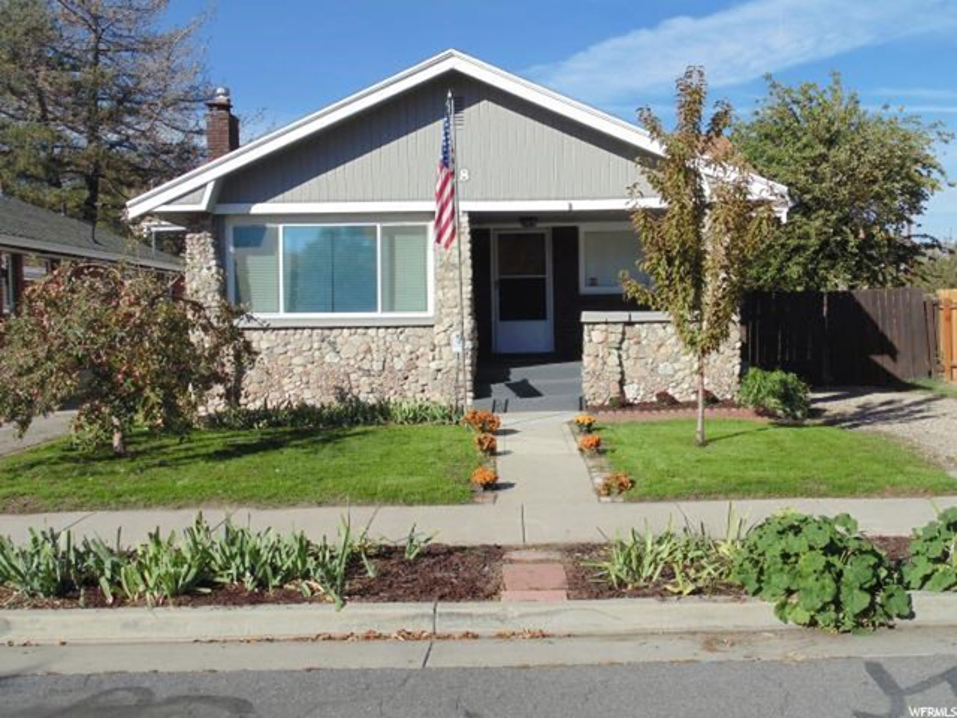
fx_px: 940
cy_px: 359
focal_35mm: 34
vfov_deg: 41.8
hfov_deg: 54.0
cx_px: 478
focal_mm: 6.2
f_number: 10.7
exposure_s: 1/100
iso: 80
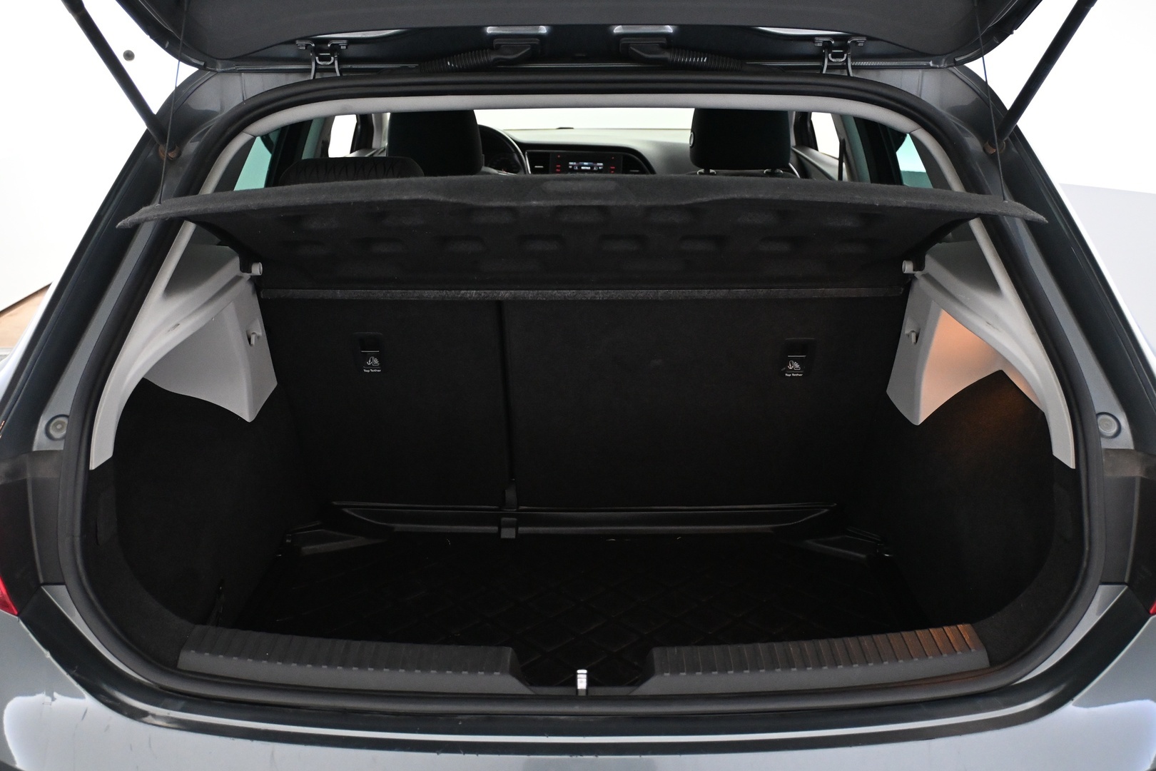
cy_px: 386
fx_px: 1084
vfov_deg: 39.1
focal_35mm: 34
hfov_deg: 56.1
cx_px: 578
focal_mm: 22.5
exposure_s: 1/60
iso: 3200
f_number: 4
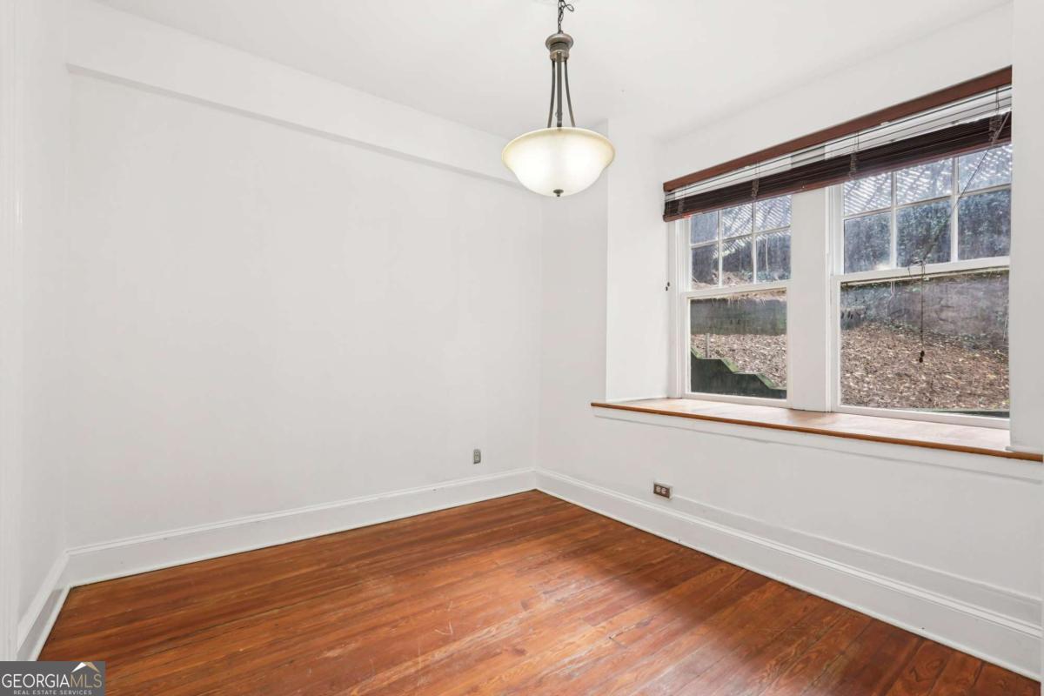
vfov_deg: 73.7
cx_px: 522
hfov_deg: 96.7
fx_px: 464
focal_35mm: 16
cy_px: 348
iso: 800
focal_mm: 16
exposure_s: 1/20
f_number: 8
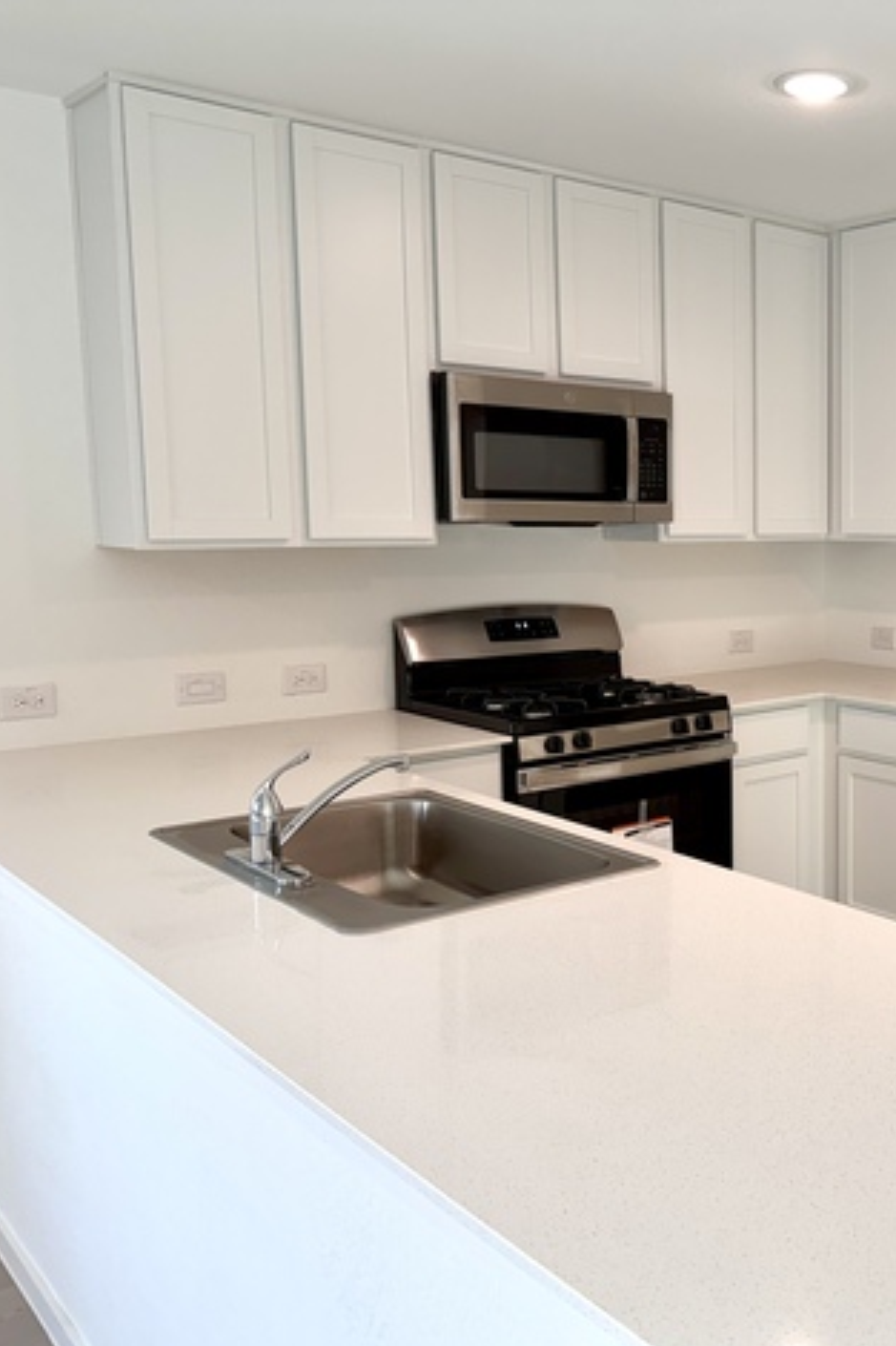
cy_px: 684
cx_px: 833
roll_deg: +0.1
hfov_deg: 36.1
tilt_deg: -7.3
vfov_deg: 55.8
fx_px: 1270
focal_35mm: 34
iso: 64
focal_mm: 6.76
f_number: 1.78
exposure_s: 1/192
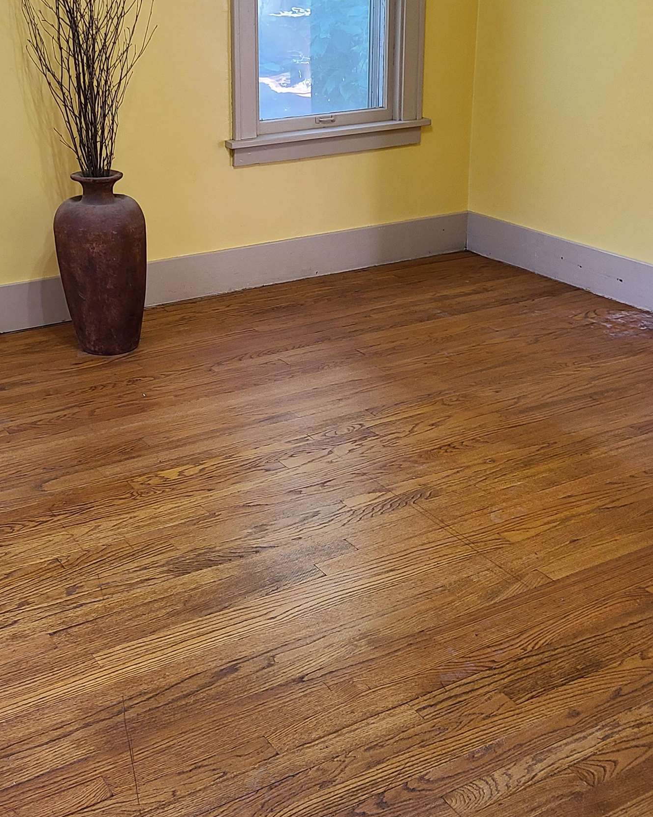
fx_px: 1136
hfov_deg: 31.9
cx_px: 244
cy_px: 274
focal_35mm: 47
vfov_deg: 39.1
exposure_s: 1/60
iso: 160
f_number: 1.8
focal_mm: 5.4
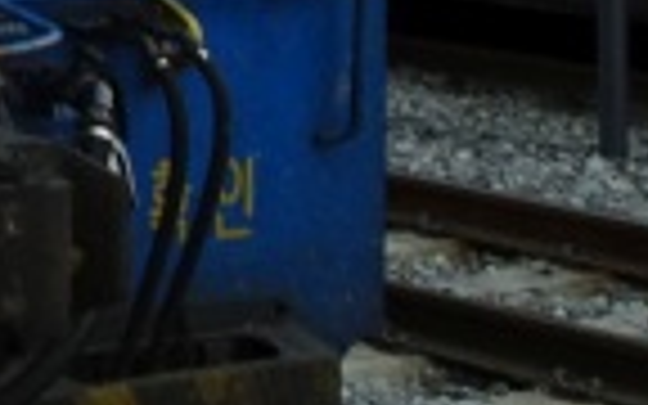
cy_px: -531
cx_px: -927
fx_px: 3126
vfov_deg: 7.0
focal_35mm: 177
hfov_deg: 10.2
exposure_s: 1/30
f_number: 3.5
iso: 80
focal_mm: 4.1
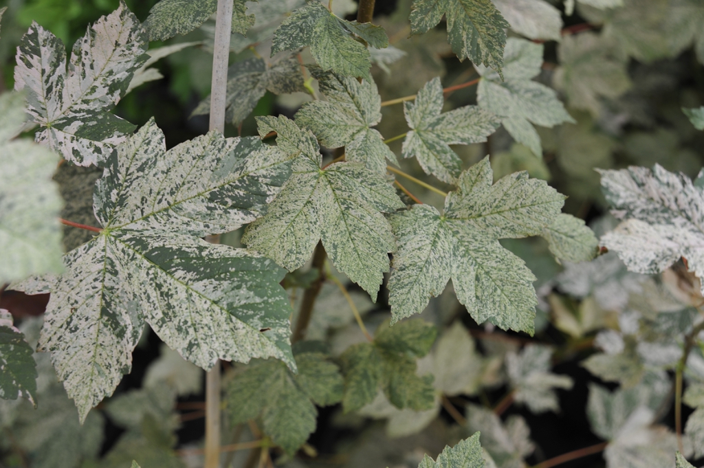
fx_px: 1016
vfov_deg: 25.9
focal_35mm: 52
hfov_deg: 38.2
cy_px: 234
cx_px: 352
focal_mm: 52
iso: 200
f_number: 5
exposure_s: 1/100
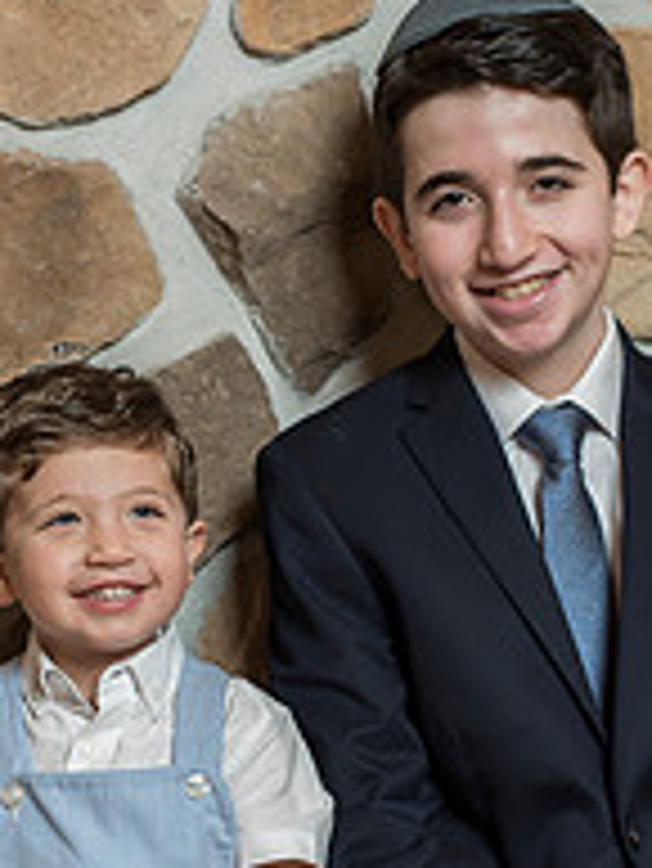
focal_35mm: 112
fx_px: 2810
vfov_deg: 17.5
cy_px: 553
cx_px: 306
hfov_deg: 13.2
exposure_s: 1/125
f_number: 4
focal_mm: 50
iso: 800
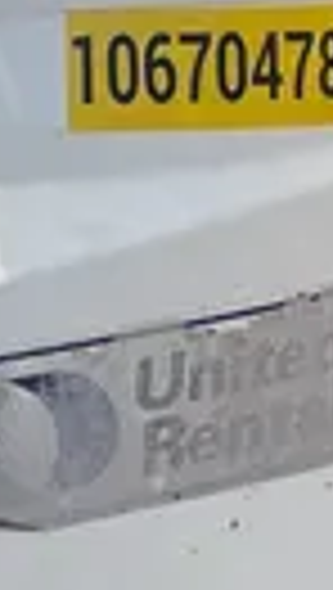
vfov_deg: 12.9
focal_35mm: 158
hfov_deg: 7.7
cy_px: -300
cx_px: 14
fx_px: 2472
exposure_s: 1/2506
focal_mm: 4.2
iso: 32
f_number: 1.6
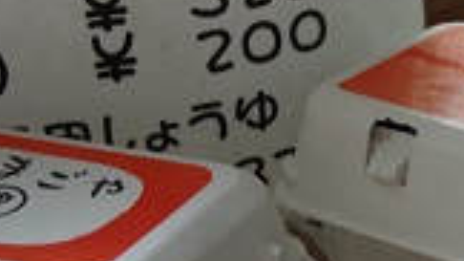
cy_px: 315
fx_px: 1734
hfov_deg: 14.9
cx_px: 514
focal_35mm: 141
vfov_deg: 8.5
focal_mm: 28
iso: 400
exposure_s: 1/60
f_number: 5.6
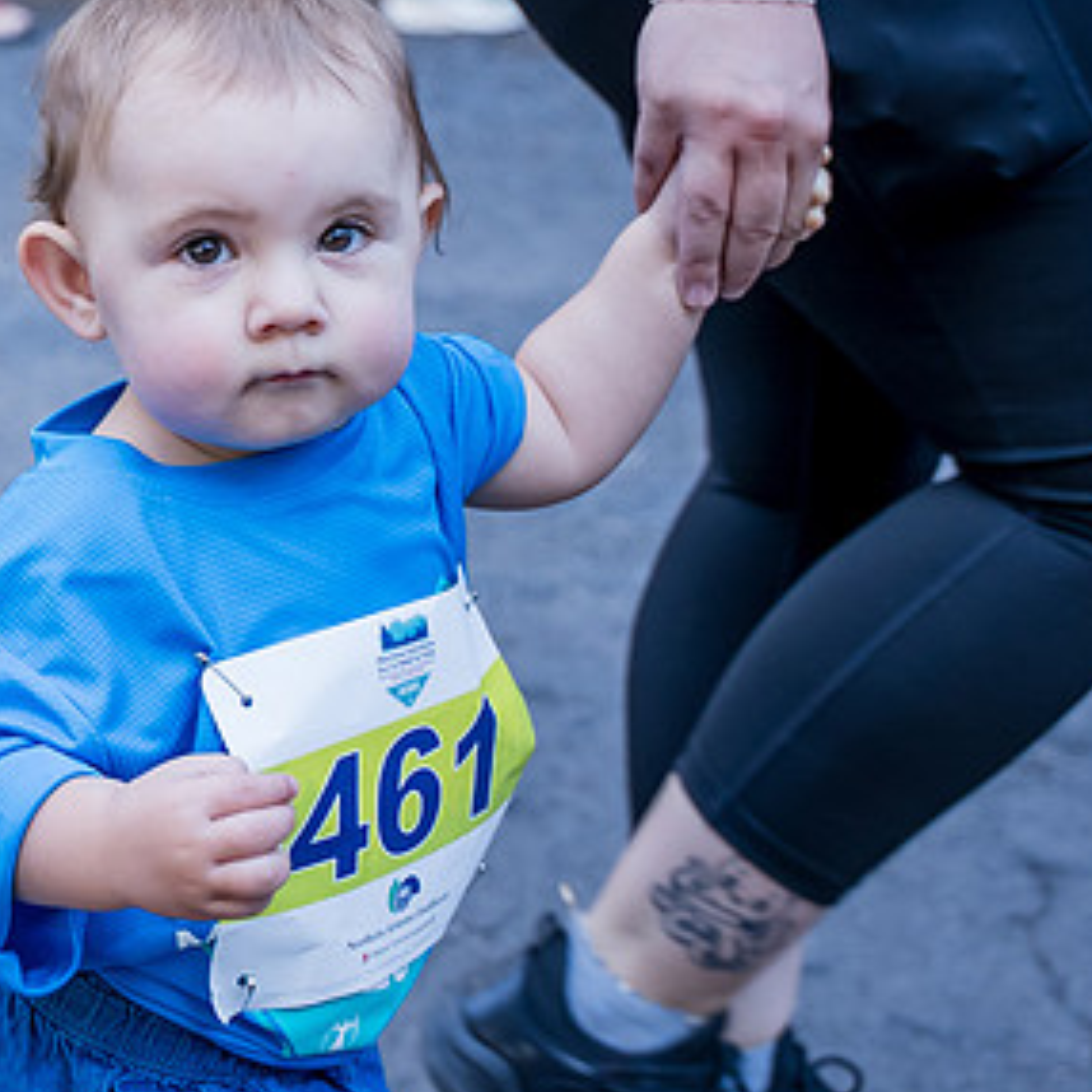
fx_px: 2962
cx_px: -31
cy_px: 378
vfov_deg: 20.8
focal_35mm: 83
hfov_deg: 20.2
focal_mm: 36.3
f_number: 3.2
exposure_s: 1/250
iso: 400
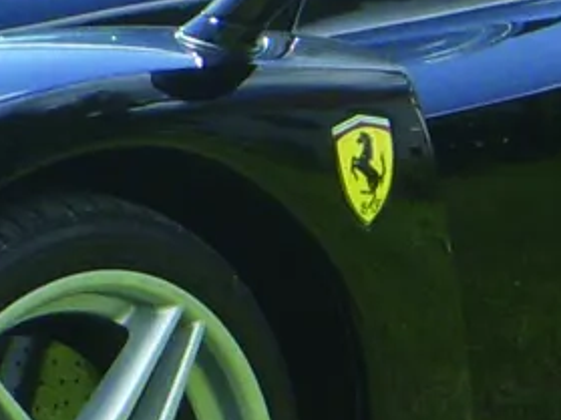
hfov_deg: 6.1
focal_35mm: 324
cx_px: 54
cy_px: 119
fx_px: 5249
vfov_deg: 4.6
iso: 100
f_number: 3.4
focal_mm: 7.9
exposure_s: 1/400
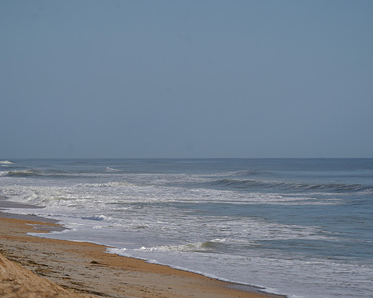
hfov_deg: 8.5
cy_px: 149
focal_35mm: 227
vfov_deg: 6.8
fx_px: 2506
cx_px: 186
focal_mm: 200
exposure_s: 1/2000
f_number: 5.6
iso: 200
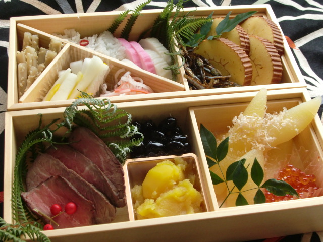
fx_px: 513
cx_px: 162
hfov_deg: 34.9
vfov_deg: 26.6
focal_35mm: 55
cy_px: 121
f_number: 3.6
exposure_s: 1/80
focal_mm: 9.8
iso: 200
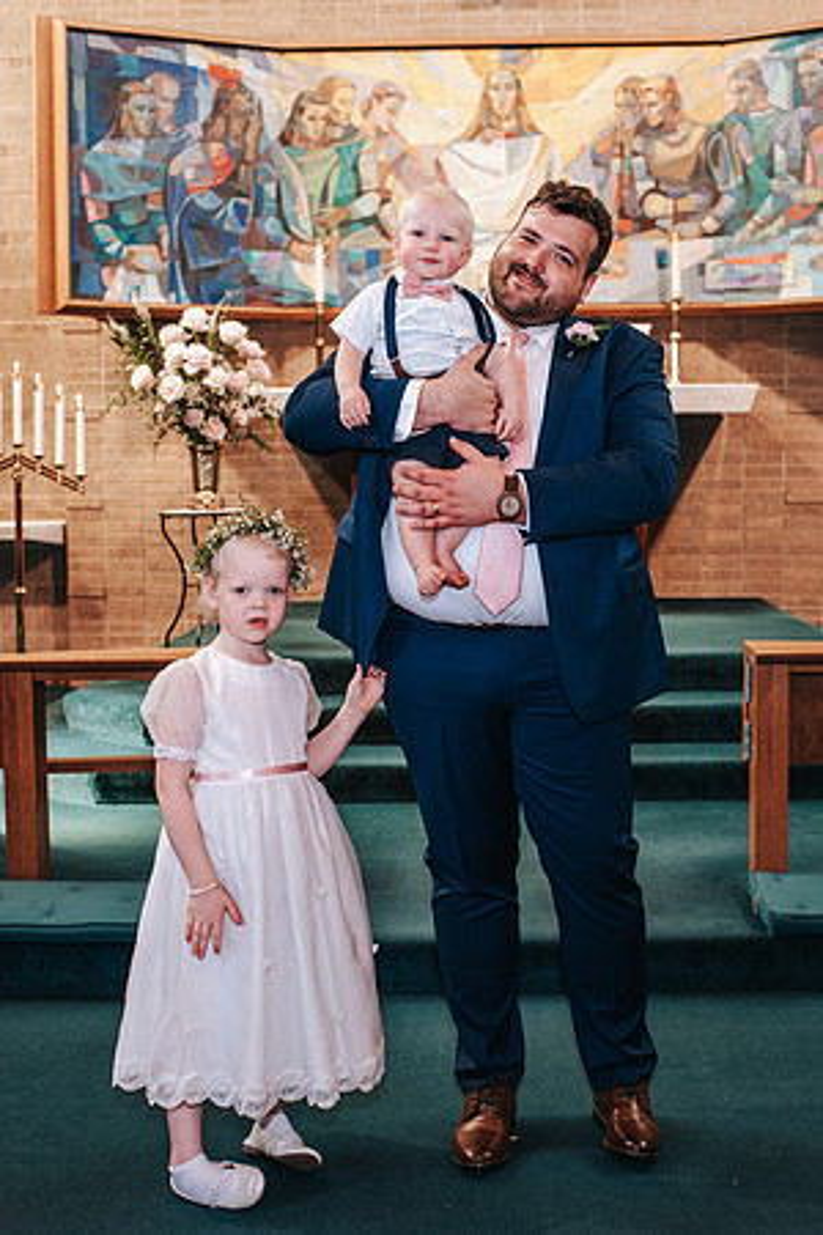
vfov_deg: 37.9
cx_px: 451
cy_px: 618
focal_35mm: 52
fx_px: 1799
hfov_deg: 25.8
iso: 1000
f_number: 3.2
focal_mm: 35
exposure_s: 1/125
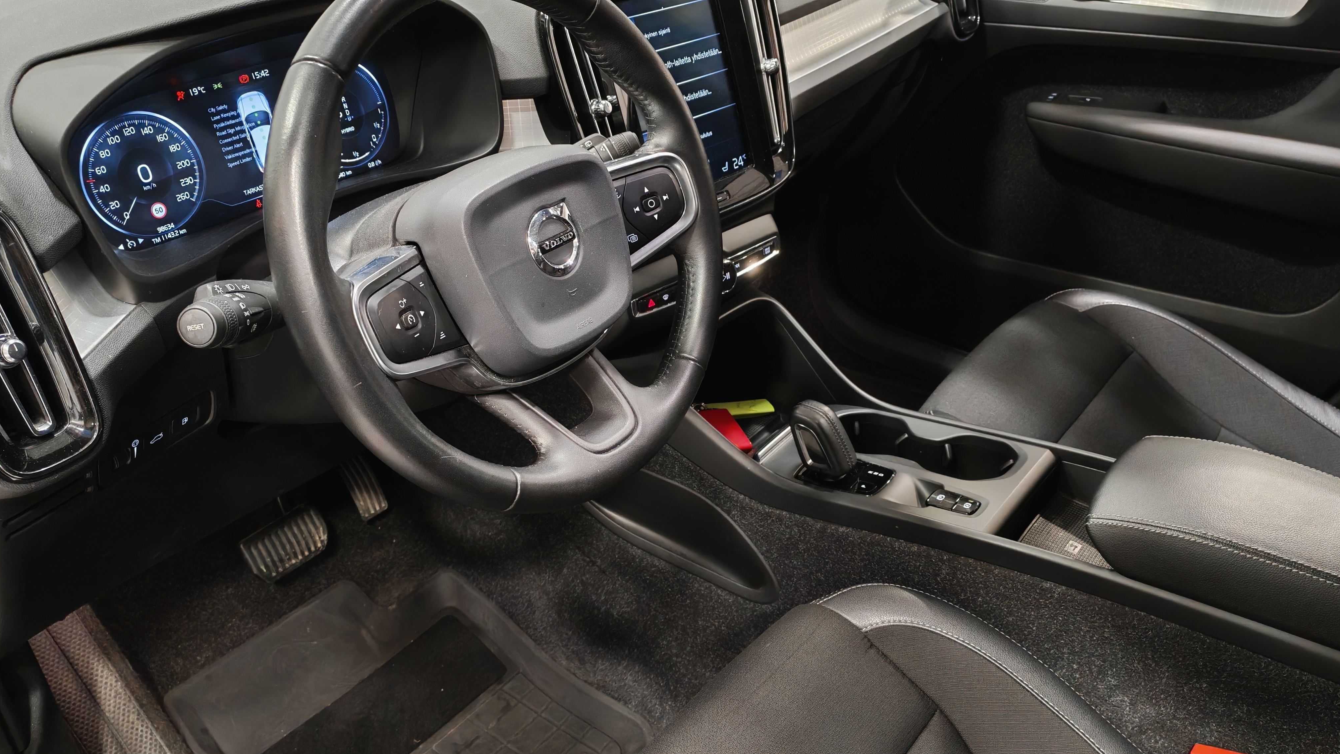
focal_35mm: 32
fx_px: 1137
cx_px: 670
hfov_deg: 61.0
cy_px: 371
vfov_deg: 36.7
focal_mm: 6.12
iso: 1600
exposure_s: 1/50
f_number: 1.9
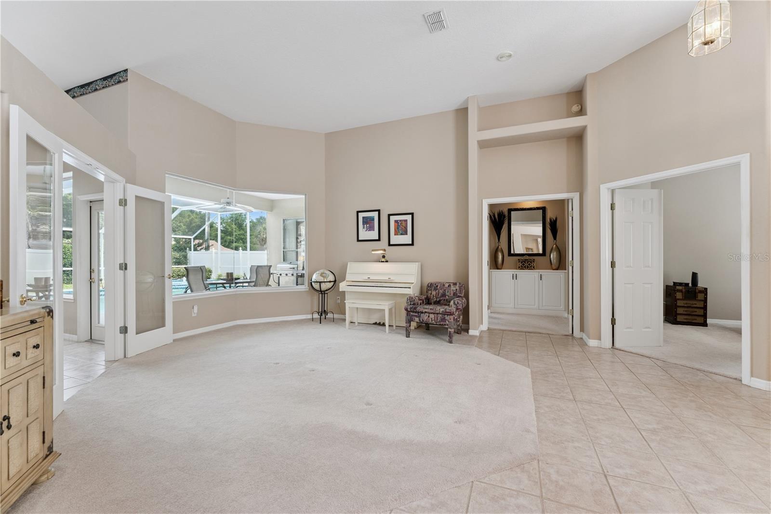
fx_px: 321
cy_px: 257
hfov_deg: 100.4
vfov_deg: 77.3
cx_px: 386
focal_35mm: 15
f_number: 10
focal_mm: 15
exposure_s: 1/40
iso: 800
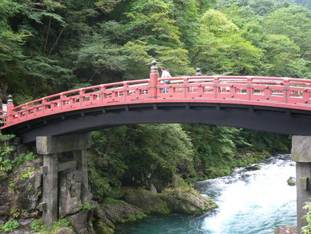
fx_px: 360
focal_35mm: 40
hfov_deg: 46.8
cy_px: 119
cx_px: 150
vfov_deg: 36.0
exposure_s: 1/60
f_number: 2.8
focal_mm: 5.8
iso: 100
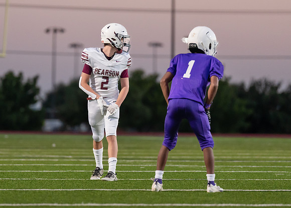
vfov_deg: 3.7
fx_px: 3205
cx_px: 108
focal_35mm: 388
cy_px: 110
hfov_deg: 5.2
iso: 2000
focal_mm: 200
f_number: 2.8
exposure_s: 1/1250
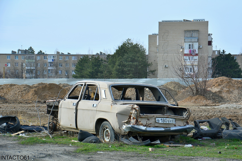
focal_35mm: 112
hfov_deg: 18.2
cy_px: 80
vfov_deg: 12.2
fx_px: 756
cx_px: 121
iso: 100
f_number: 8
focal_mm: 75
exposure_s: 1/250
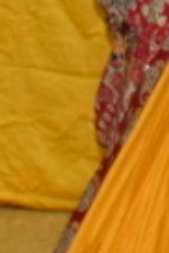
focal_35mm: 716
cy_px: -229
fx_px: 5029
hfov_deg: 1.9
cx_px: 56
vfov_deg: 2.9
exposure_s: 1/100
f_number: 5
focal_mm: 40
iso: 800
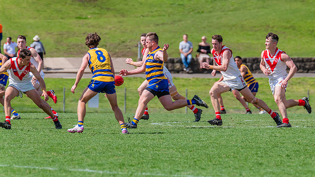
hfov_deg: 4.6
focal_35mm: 474
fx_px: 3960
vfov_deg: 2.6
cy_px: 84
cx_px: 169
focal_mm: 420
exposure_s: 1/1600
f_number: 8
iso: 800
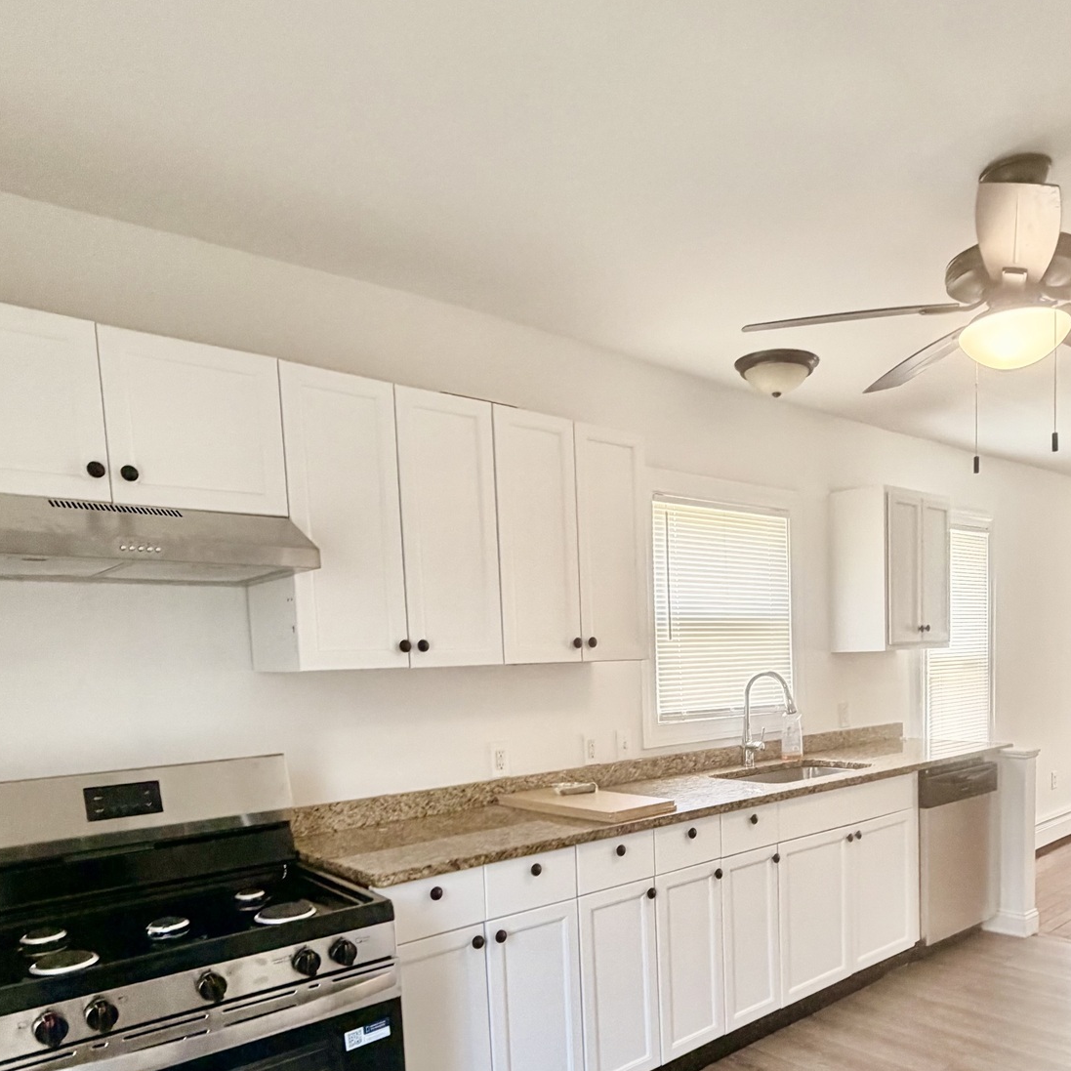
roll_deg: +2.2
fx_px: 910
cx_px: 667
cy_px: 752
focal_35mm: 26
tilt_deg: -6.0
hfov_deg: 60.2
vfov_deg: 58.9
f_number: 2.2
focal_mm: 2.22
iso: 320
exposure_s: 1/120
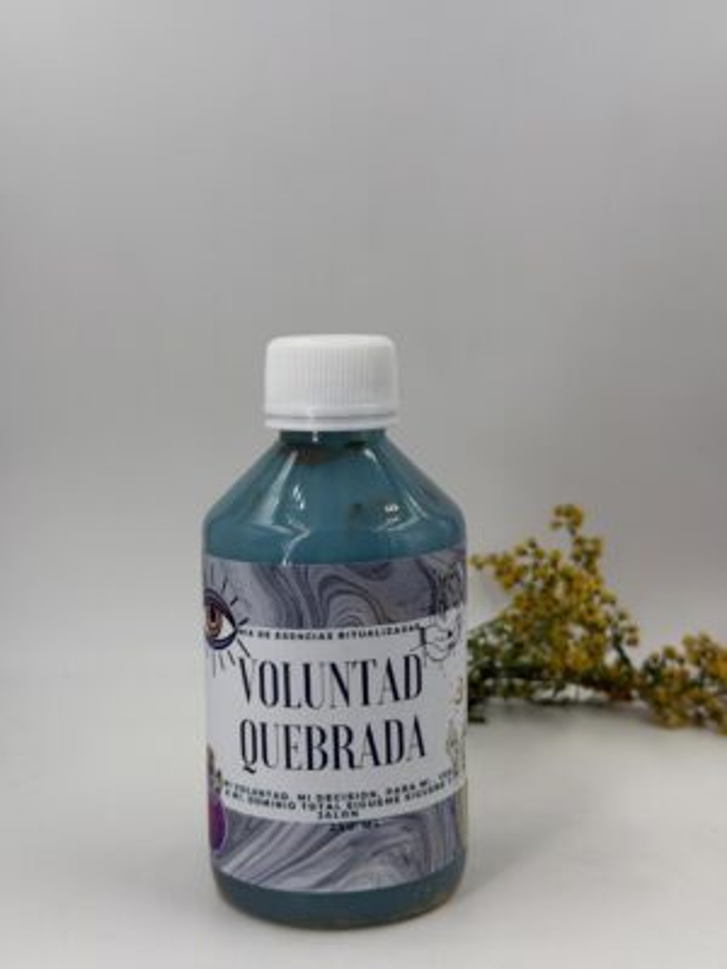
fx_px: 1344
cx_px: 364
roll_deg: -0.8
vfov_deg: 39.7
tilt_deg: -6.5
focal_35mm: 48
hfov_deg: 30.3
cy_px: 484
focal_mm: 6.76
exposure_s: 1/2146
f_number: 1.78
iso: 64
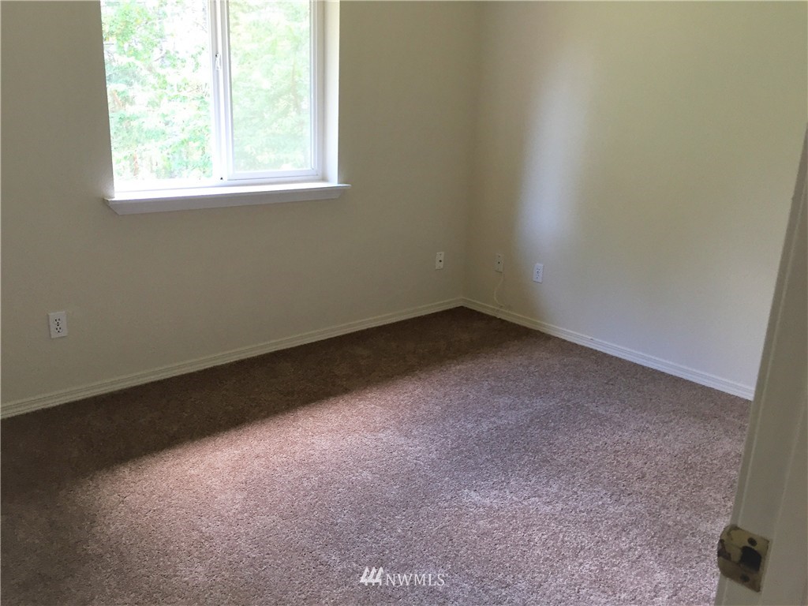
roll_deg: -2.5
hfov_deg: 61.7
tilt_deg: -17.8
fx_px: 677
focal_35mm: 29
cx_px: 404
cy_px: 303
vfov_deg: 48.2
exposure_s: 1/30
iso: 100
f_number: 2.2
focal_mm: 4.15
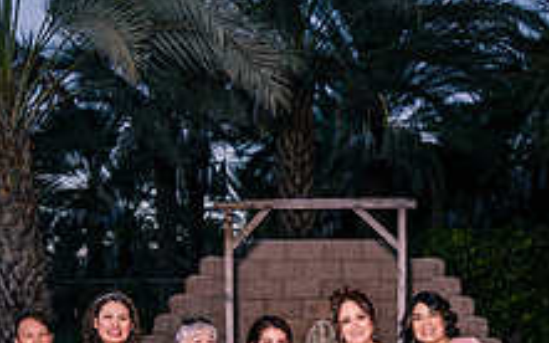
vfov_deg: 20.1
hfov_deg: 35.0
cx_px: 328
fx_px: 868
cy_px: 470
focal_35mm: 58
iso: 640
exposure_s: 1/640
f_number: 4
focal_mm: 28
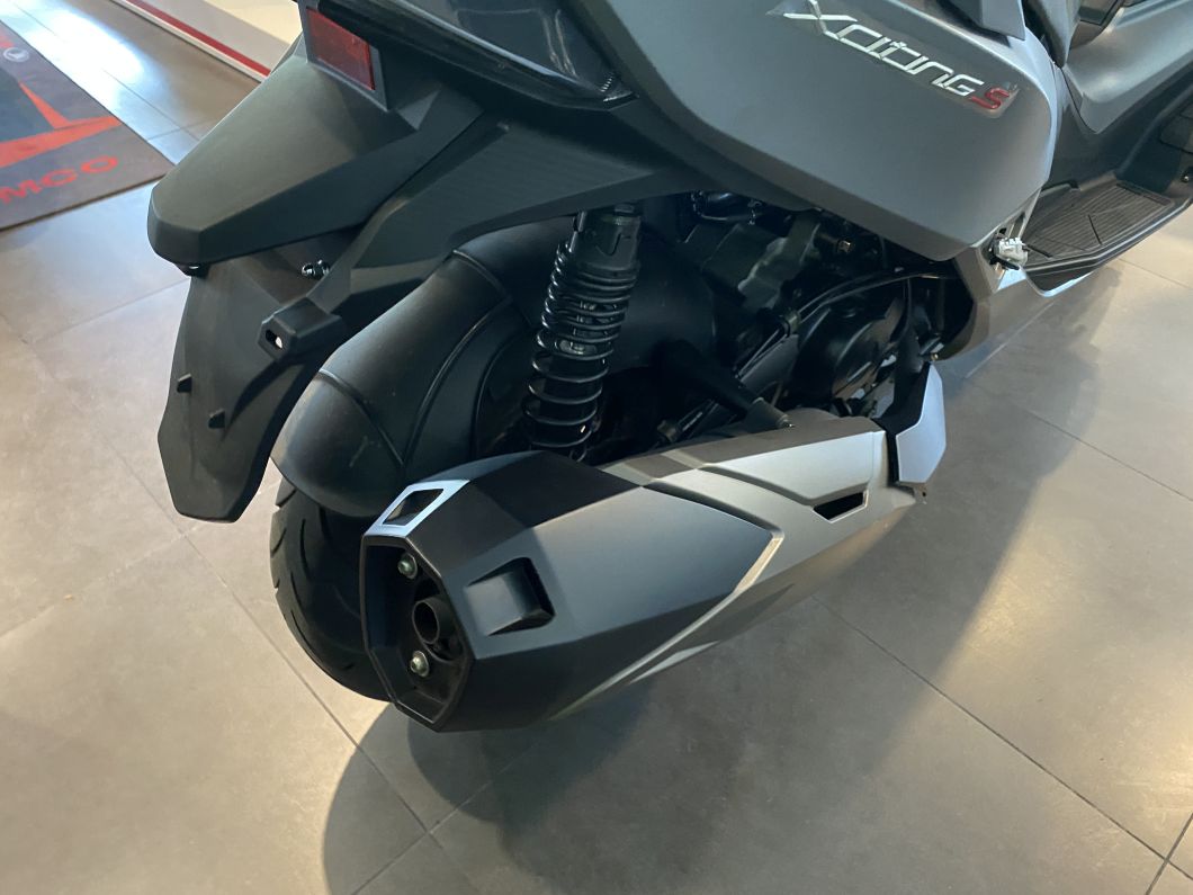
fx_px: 896
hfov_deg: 67.3
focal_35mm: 26
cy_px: 448
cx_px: 596
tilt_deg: -45.3
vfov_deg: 53.1
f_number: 1.8
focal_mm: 4.25
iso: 500
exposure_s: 1/25
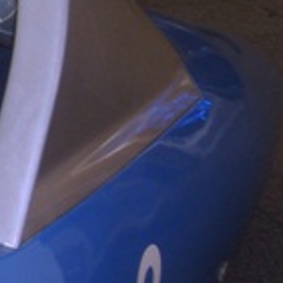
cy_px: 128
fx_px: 1332
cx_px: -229
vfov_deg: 12.1
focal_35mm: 144
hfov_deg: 11.3
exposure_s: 1/45
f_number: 3.5
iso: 100
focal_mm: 6
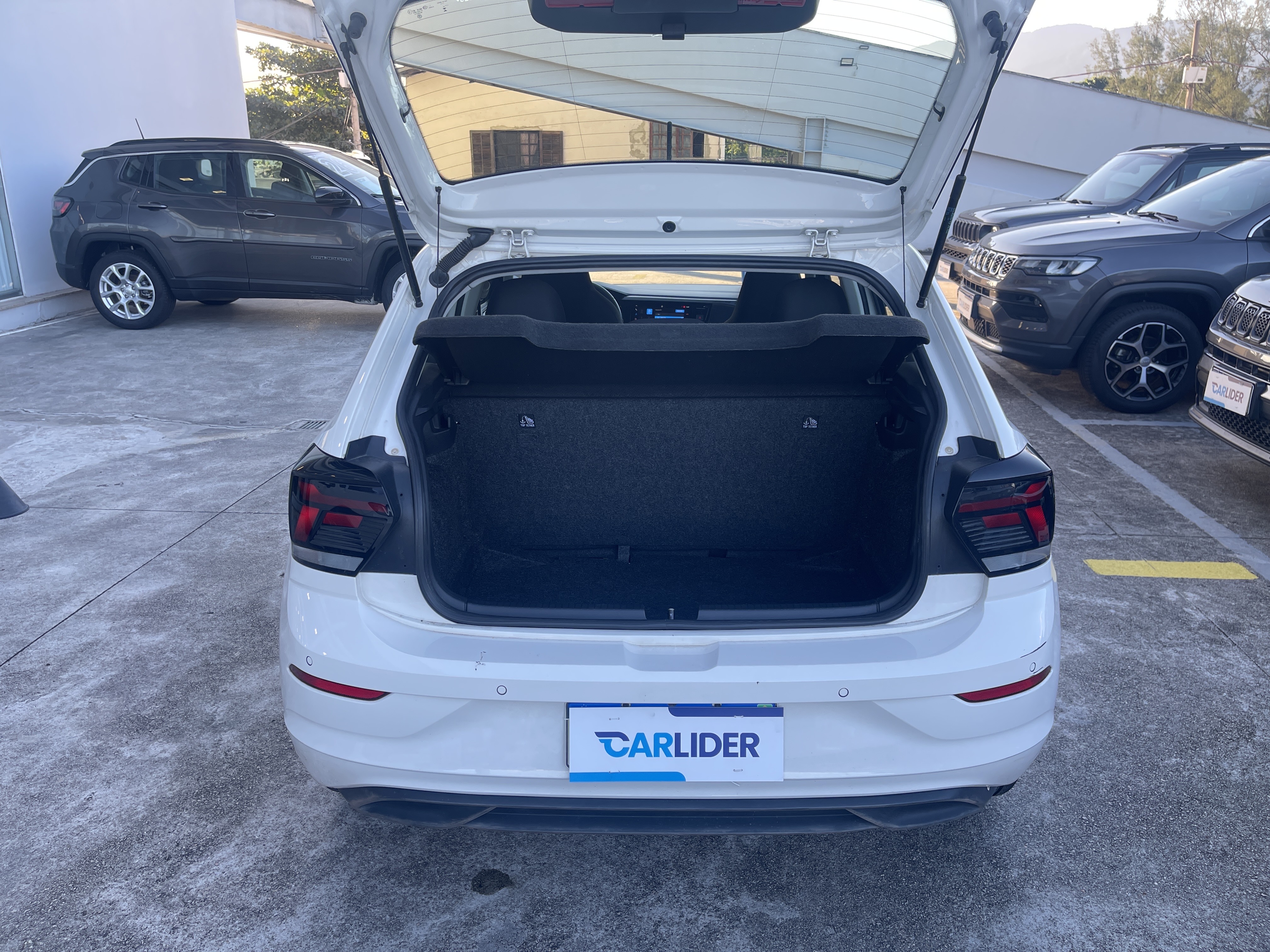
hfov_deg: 69.4
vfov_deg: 54.9
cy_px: 476
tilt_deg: -18.9
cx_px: 635
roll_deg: -0.3
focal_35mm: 25
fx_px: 917
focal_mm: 5.1
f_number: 1.6
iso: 32
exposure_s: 1/208
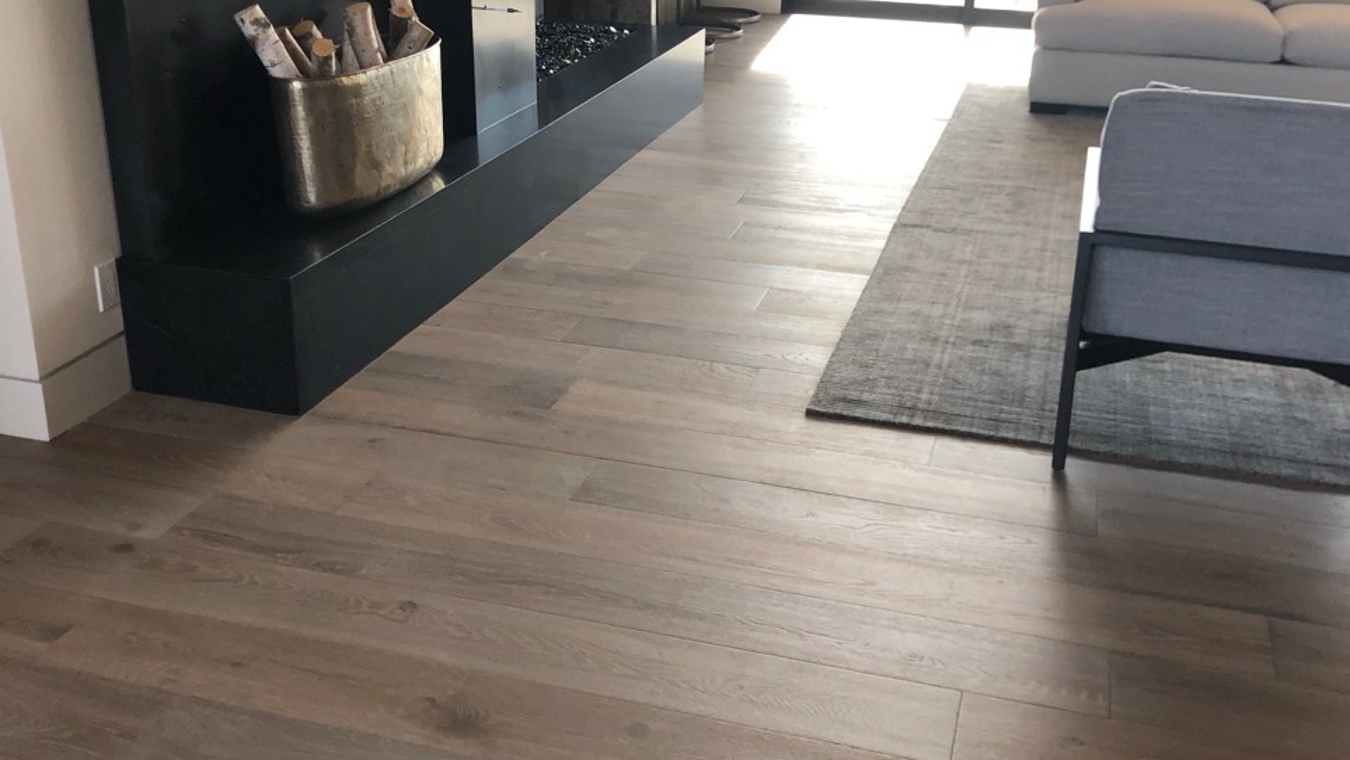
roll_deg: +0.4
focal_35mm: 38
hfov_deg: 52.8
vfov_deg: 31.0
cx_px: 695
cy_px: 252
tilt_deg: -18.0
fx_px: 1360
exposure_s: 1/120
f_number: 1.8
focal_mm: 4
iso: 64
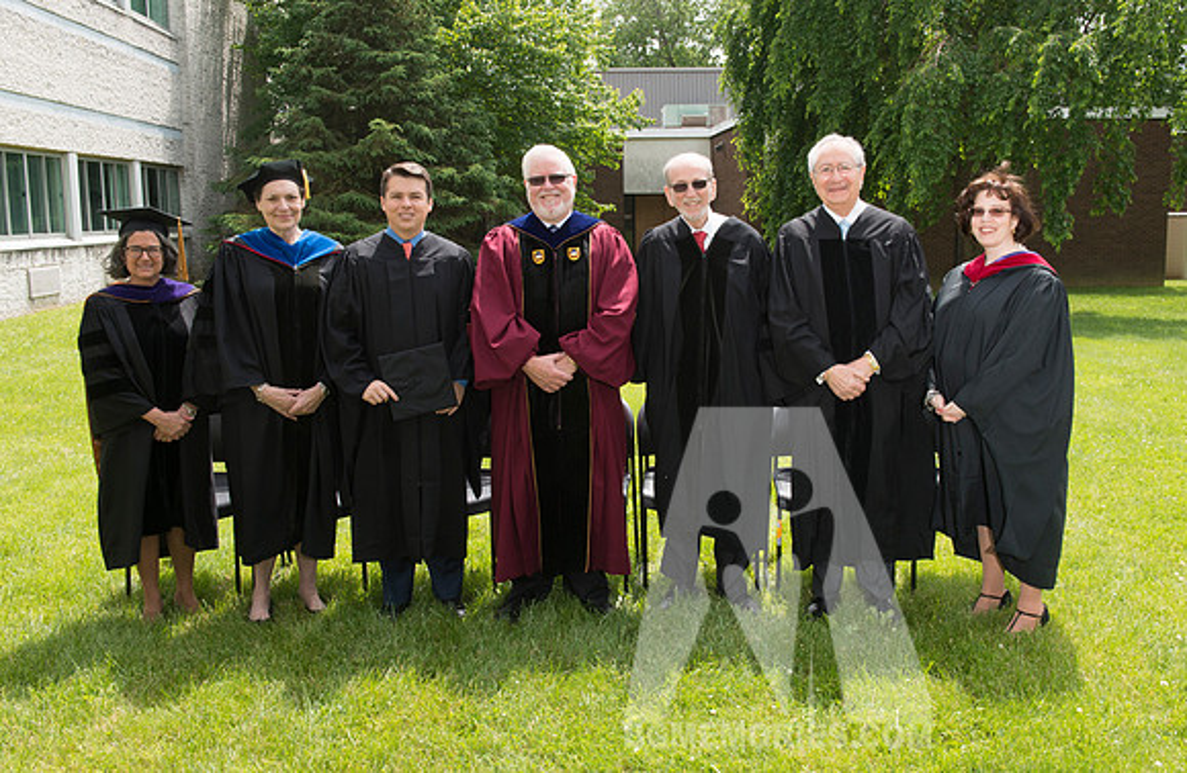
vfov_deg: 35.9
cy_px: 375
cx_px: 620
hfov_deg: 52.8
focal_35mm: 36
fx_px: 1194
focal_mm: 31
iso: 320
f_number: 13
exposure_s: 1/250
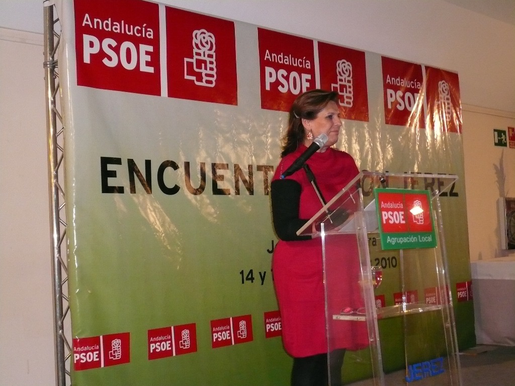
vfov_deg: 29.7
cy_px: 193
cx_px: 258
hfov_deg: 38.9
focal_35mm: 49
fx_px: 729
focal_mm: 8.1
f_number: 3.6
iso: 320
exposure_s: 1/30
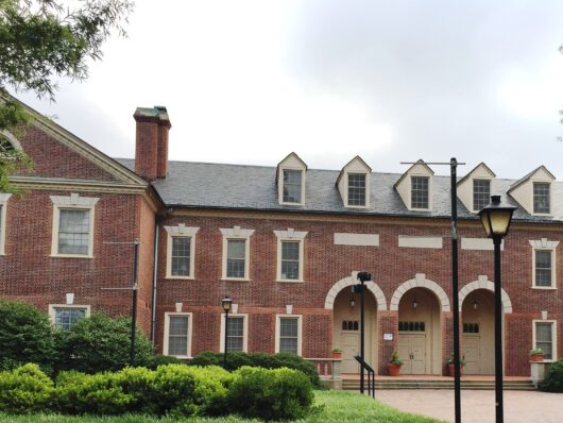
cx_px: 365
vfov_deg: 33.9
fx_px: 683
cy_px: 297
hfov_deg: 44.3
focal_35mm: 42
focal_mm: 4.15
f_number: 2.2
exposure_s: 1/581
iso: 32
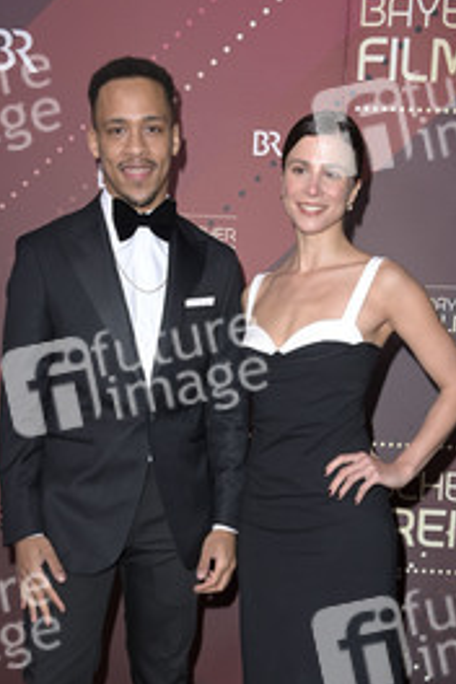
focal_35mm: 53
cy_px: 505
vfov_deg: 36.7
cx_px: 210
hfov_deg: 25.5
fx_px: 1007
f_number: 5.6
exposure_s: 1/250
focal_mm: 35
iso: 640
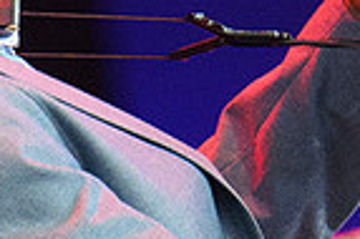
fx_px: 31144
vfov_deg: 0.4
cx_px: -42
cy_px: -325
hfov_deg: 0.7
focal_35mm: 3118
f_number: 5.6
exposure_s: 1/160
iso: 6400
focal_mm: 400
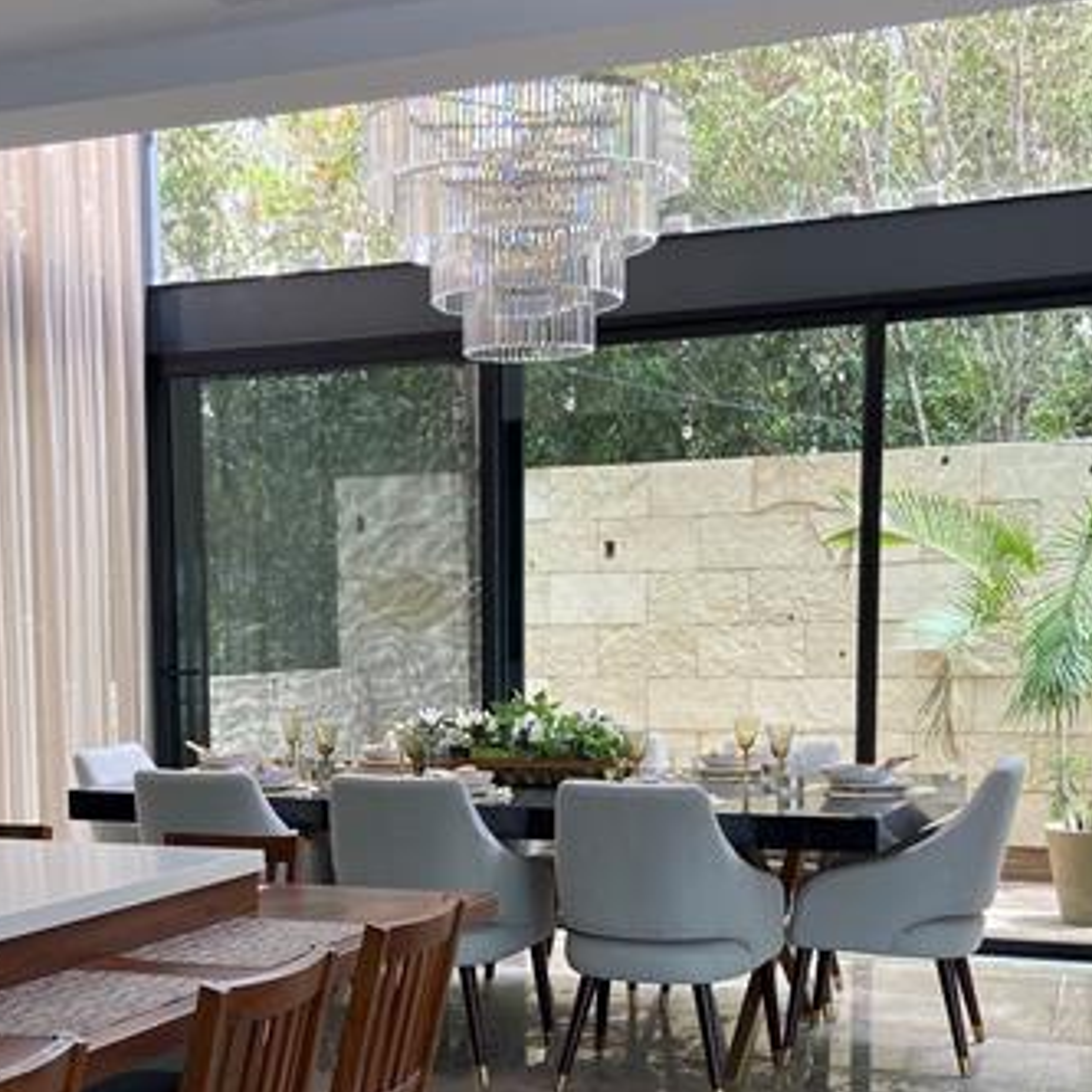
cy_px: 862
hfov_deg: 32.1
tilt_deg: -5.7
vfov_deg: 31.4
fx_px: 1892
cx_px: 420
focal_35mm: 53
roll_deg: +0.9
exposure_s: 1/122
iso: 50
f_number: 1.8
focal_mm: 4.25
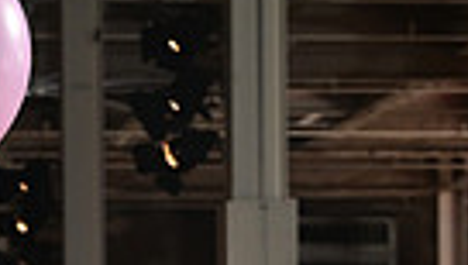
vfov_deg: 3.8
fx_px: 3878
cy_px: 891
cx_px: -179
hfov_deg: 6.8
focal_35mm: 312
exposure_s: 1/125
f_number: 6.3
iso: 1000
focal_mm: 70
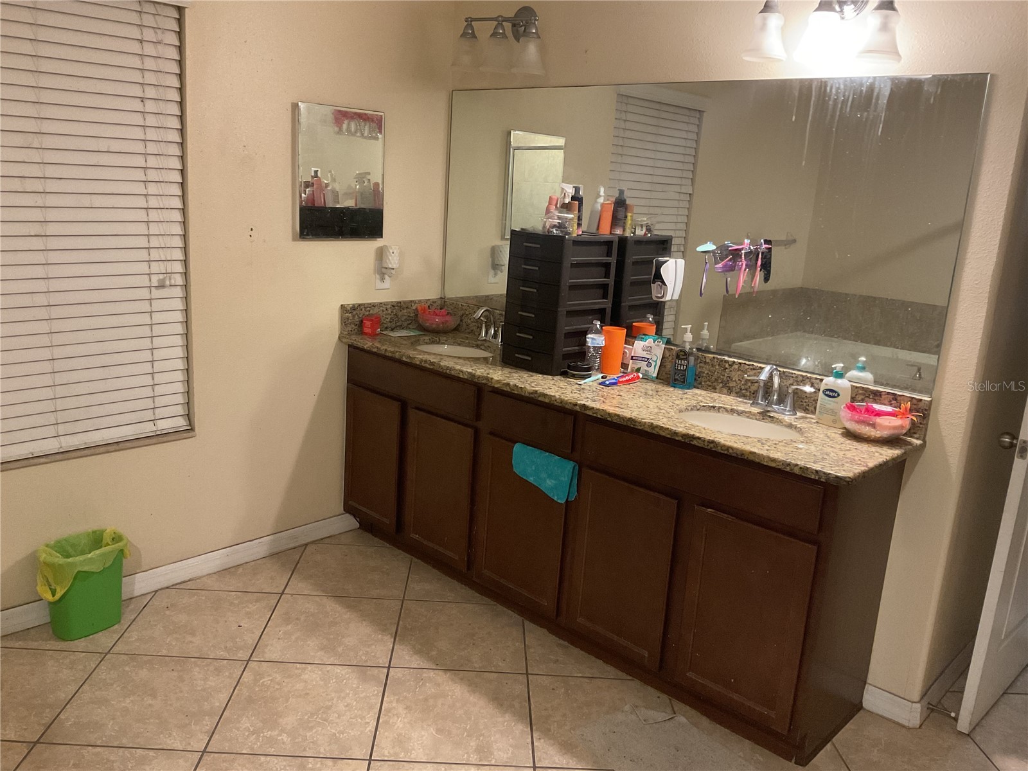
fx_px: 861
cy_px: 386
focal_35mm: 29
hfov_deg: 61.7
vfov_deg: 48.2
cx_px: 514
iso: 320
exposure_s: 1/40
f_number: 1.8
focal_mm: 3
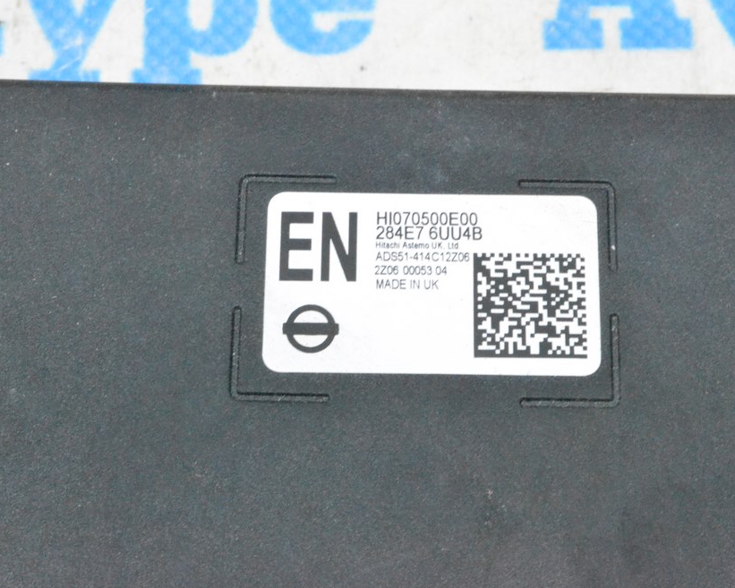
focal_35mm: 97
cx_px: 390
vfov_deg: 15.9
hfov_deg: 19.8
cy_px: 285
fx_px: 2101
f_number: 18
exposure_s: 1/50
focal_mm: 55
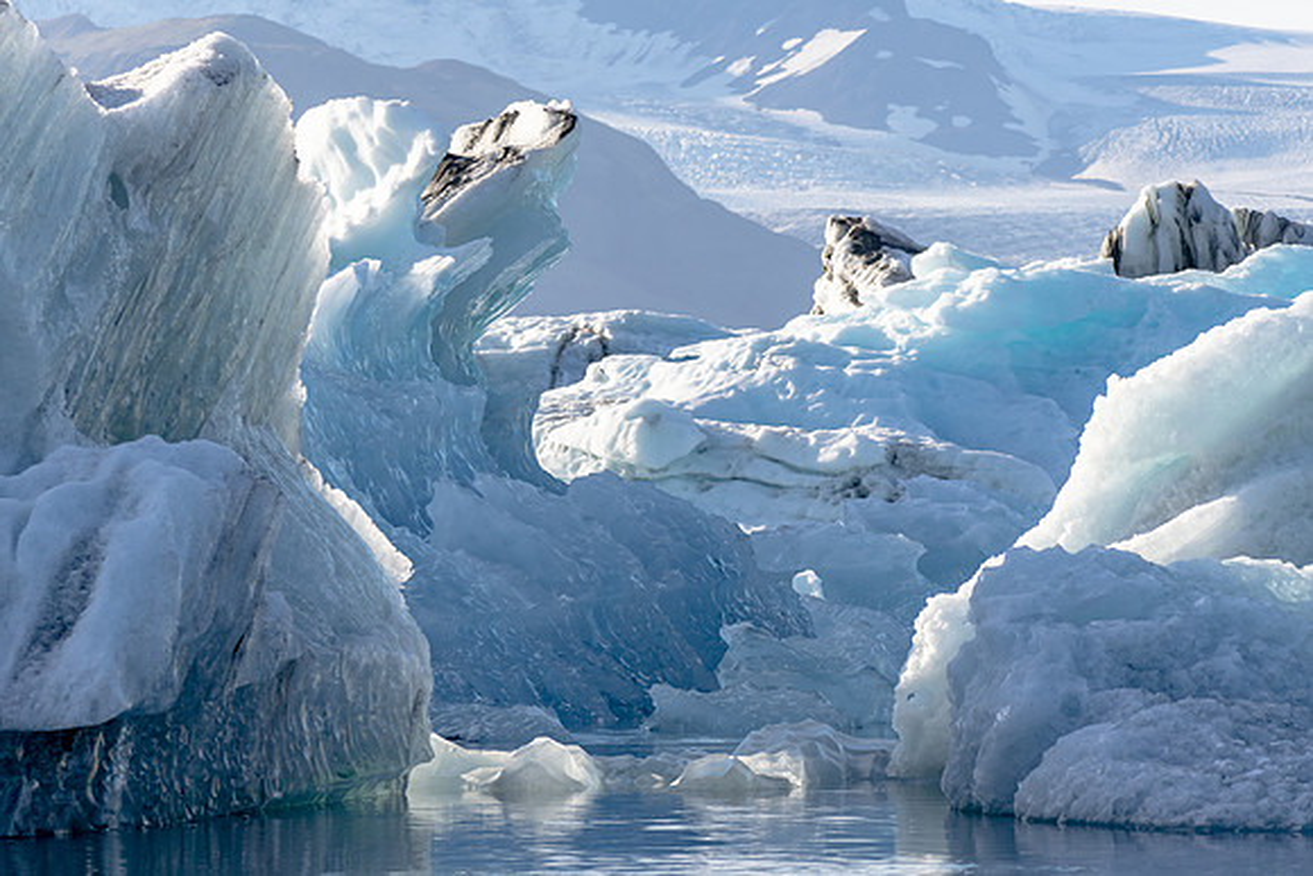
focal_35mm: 255
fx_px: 9302
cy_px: 438
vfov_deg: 5.4
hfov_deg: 8.1
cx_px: 656
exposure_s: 1/1000
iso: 160
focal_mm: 170
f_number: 5.6
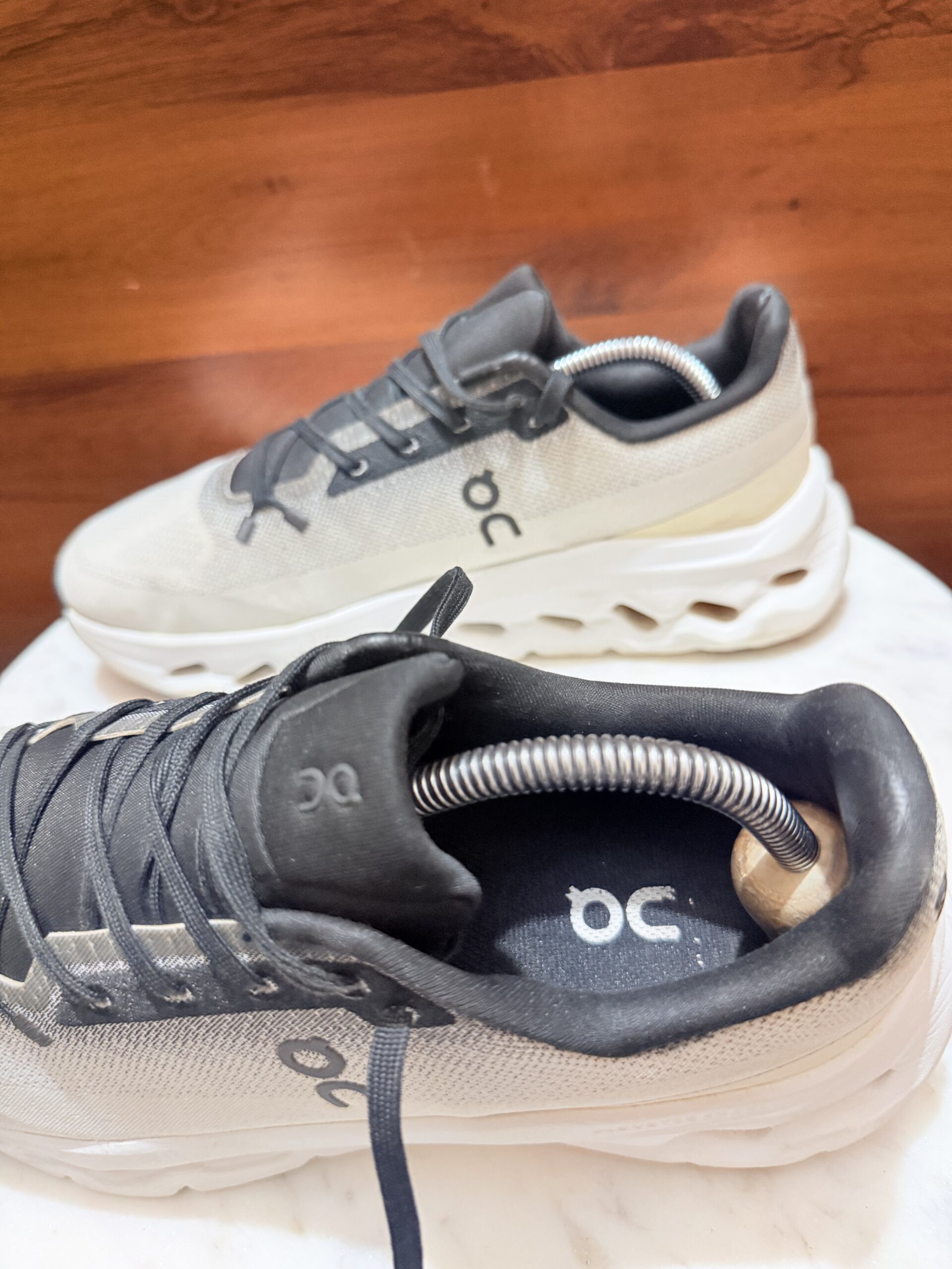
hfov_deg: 56.8
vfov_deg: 71.6
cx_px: 476
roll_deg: +7.4
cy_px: 634
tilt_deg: -40.4
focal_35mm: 24
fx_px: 880
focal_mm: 6.76
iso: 500
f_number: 1.78
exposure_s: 1/50
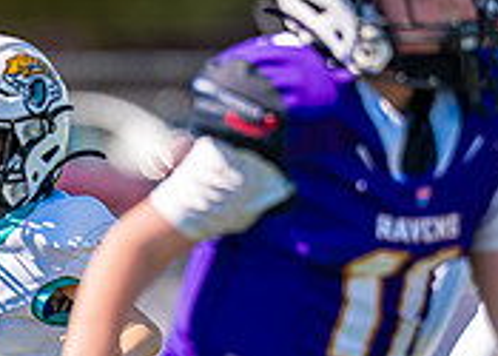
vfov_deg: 1.5
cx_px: -126
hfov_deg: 2.1
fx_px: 13578
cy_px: 310
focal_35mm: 960
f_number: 2.8
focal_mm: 200
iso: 100
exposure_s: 1/1600
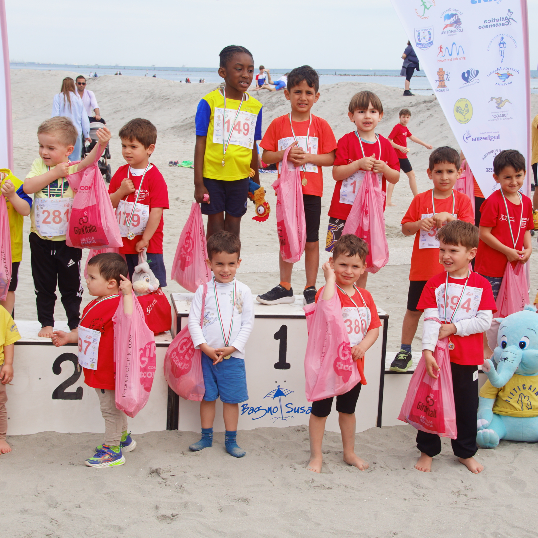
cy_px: 268
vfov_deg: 25.5
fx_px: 1189
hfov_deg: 25.5
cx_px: 306
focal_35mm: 68
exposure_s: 1/125
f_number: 8
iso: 100
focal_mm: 35
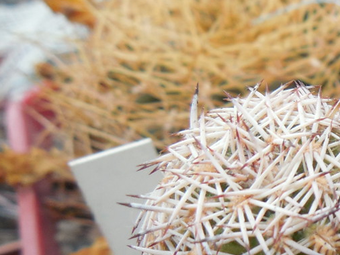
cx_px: 534
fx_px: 963
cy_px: 265
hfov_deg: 17.6
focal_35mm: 98
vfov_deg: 14.8
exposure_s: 1/160
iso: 125
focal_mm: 5.6
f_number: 3.6
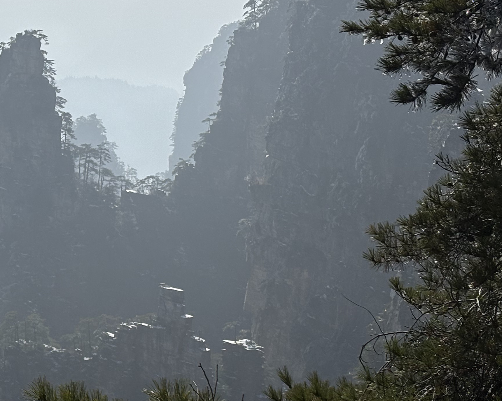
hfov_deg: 15.8
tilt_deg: -13.1
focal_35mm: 118
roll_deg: +0.2
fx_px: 1753
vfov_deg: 13.1
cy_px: 225
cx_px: -78
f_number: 1.6
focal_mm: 5.96
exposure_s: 1/6369
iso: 25
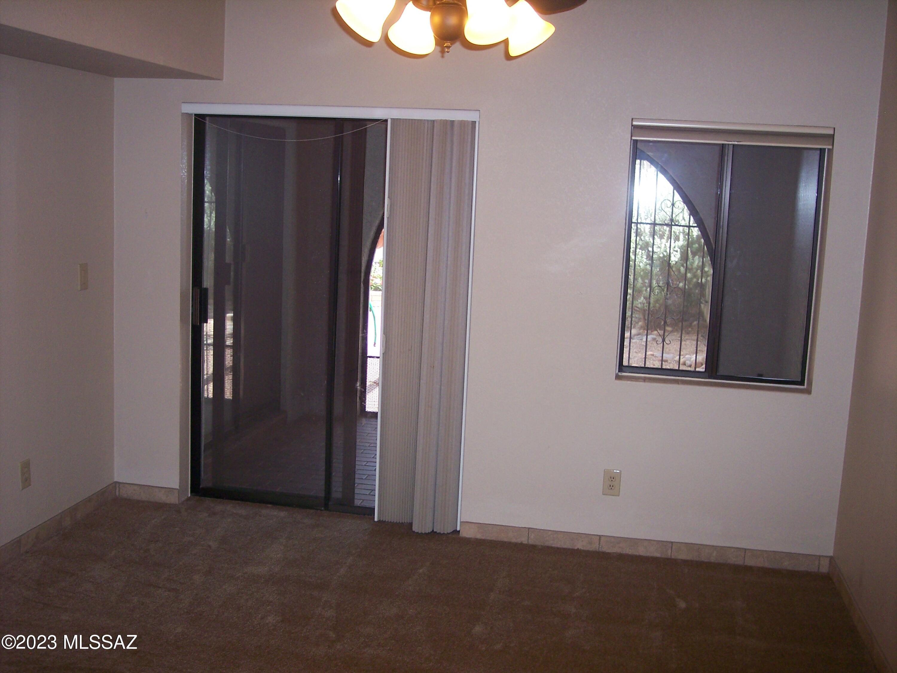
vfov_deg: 36.8
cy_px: 336
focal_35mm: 39
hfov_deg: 47.9
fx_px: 1011
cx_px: 448
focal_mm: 8
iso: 140
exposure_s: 1/60
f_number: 2.8
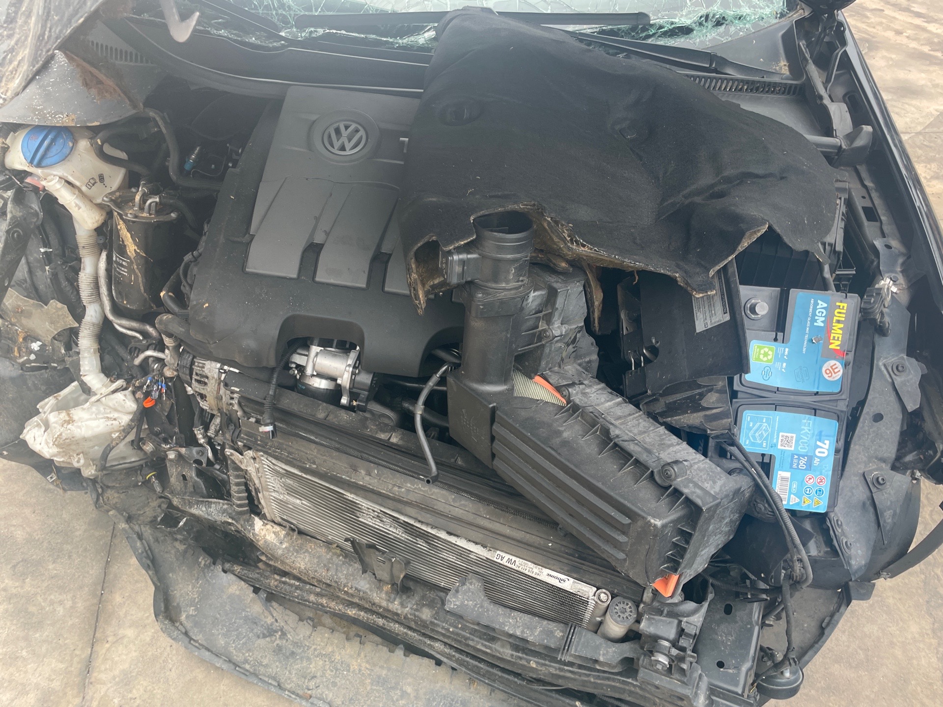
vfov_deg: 53.1
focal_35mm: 26
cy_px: 354
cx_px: 472
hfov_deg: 67.3
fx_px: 708
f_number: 1.6
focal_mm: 4.2
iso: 40
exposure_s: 1/121
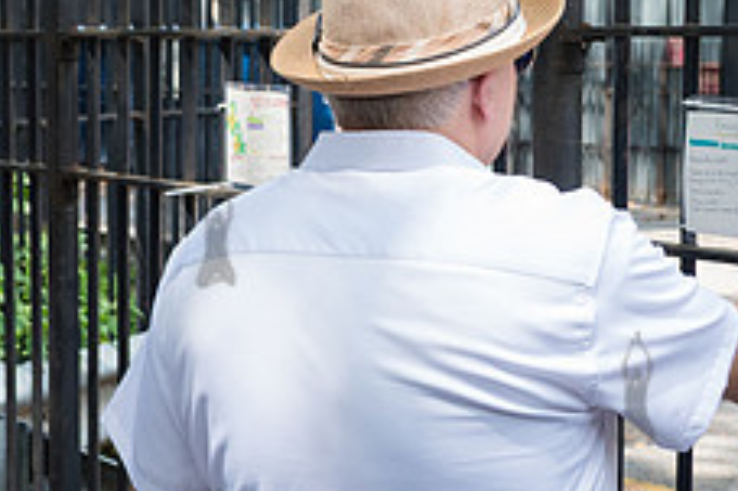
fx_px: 2069
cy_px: 250
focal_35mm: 101
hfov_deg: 20.1
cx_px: 203
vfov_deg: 13.5
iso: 400
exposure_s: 1/400
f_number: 4.5
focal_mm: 32
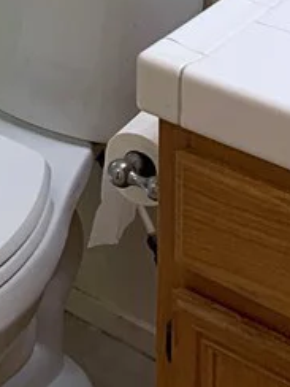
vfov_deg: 14.9
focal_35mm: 109
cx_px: -220
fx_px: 1218
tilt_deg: -8.7
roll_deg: +2.8
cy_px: -373
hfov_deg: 12.5
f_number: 1.8
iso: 80
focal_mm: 4.25
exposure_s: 1/121
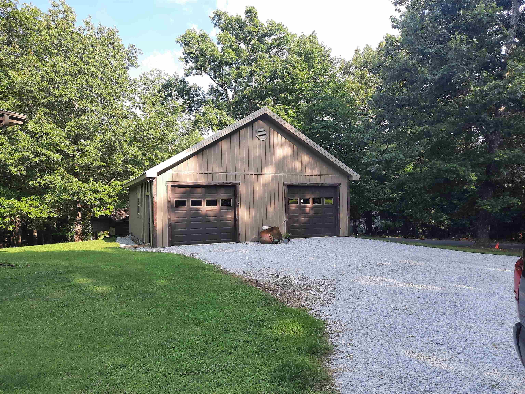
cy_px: 197
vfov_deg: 54.9
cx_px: 262
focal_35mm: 25
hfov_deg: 69.4
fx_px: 379
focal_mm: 4.6
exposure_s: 1/226
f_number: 2
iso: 32
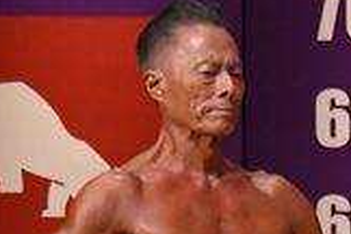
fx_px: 11875
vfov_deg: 1.1
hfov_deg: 1.7
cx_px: 647
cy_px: 472
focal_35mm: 1218
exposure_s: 1/400
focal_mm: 170
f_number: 5.6
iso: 4000
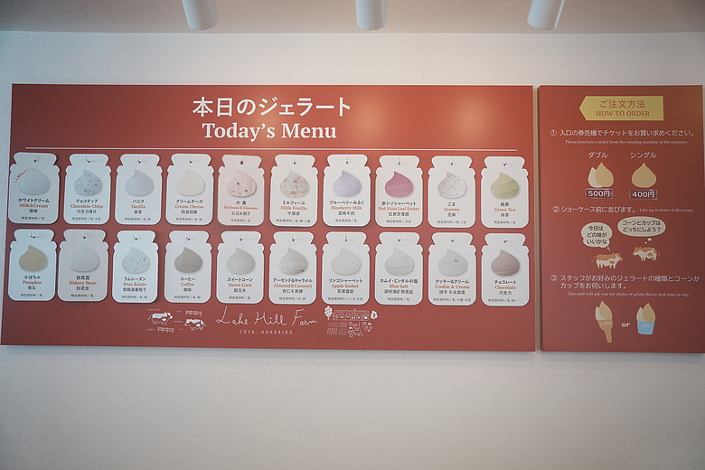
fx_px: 615
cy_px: 235
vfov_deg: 41.8
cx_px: 352
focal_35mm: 31
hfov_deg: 59.7
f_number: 2.8
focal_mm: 31.4
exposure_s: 1/250
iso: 250
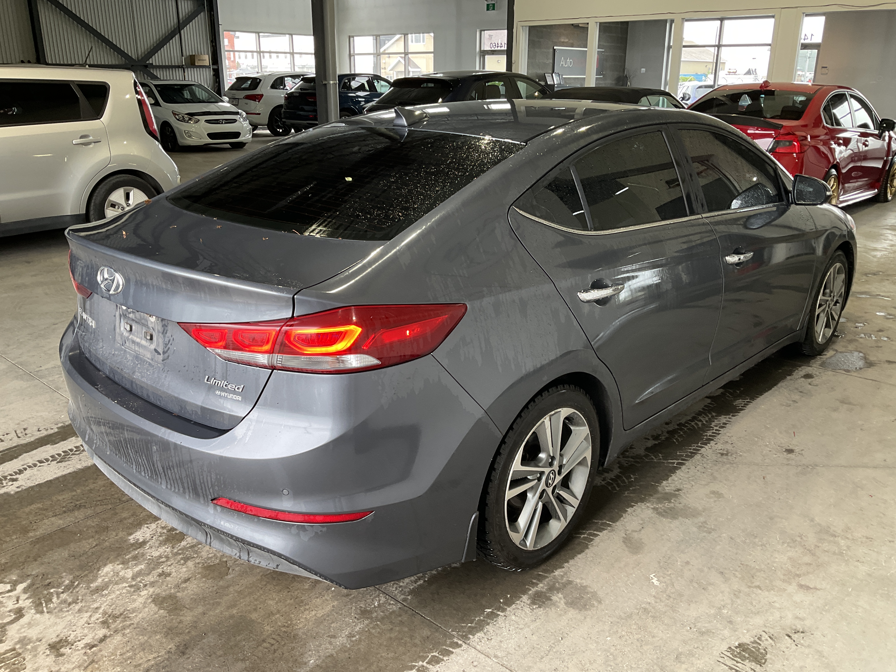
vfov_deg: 48.2
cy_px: 336
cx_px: 448
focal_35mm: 29
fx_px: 751
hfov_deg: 61.7
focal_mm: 3
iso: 50
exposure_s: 1/97
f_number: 1.8
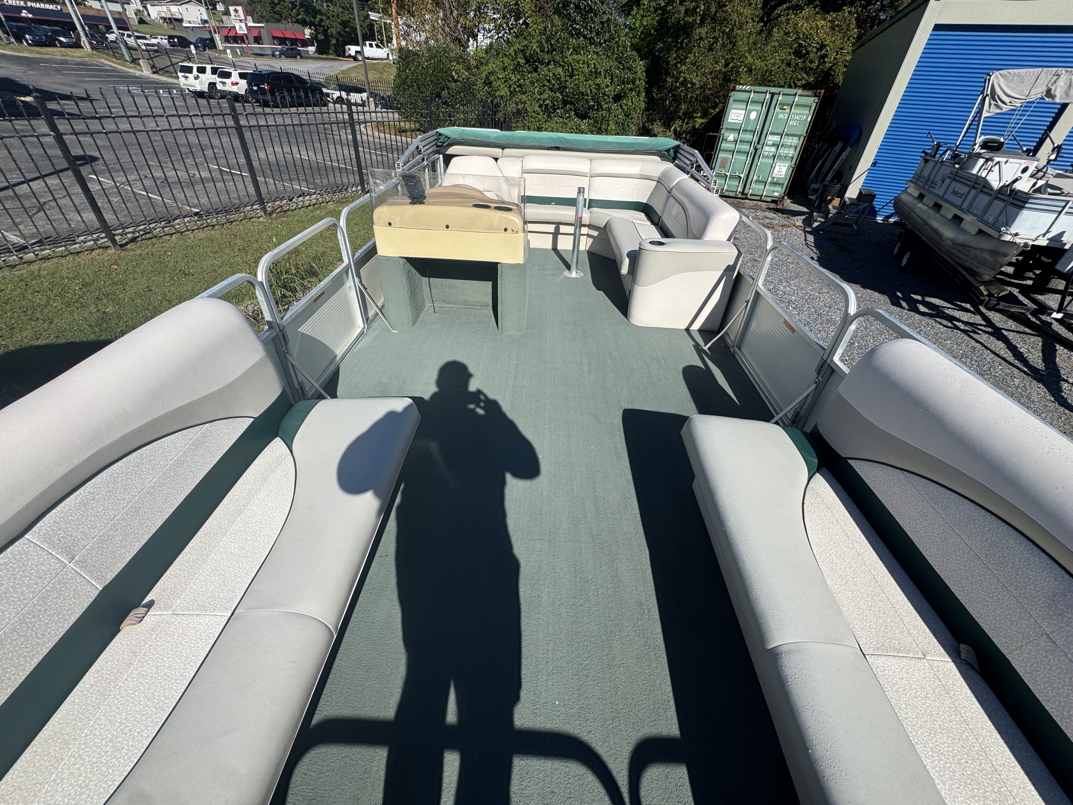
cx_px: 536
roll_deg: +2.3
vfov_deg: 85.7
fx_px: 434
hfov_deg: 102.1
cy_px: 402
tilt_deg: -33.8
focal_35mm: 14
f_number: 2.2
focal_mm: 2.22
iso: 50
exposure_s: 1/2208
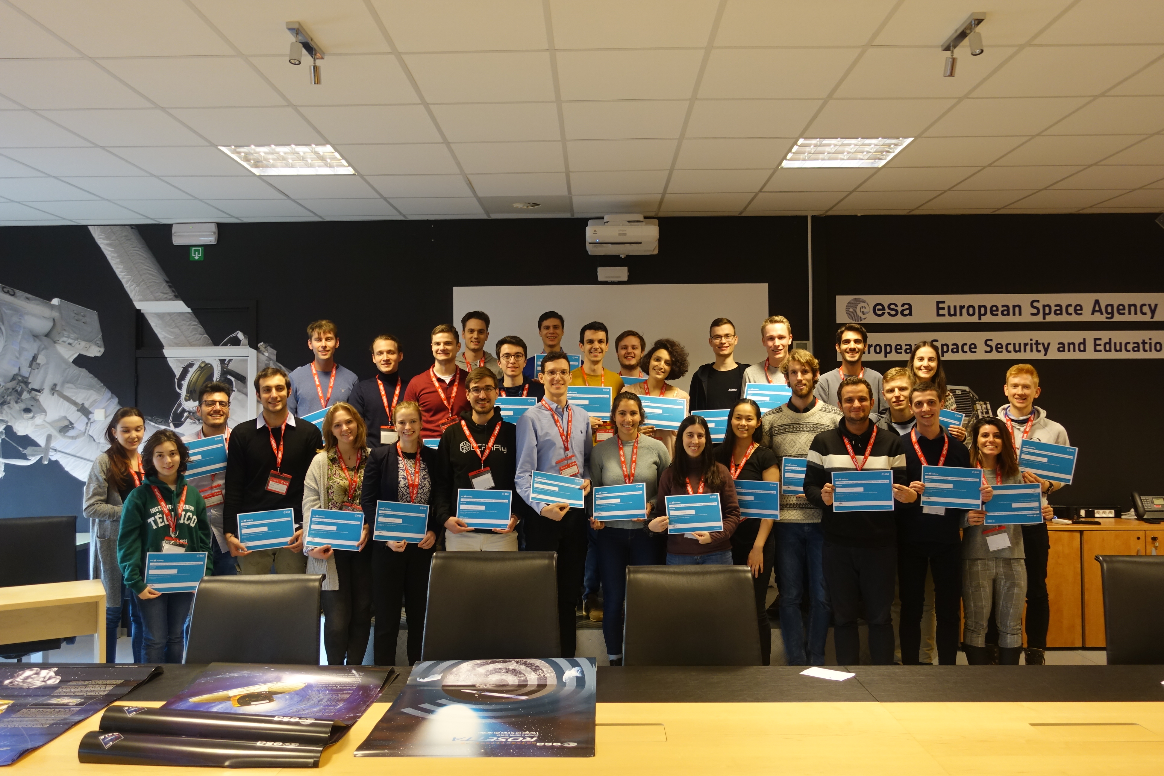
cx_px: 582
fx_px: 938
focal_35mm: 29
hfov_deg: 63.7
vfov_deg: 45.0
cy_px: 388
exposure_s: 1/30
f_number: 2.5
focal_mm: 10.6
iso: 320
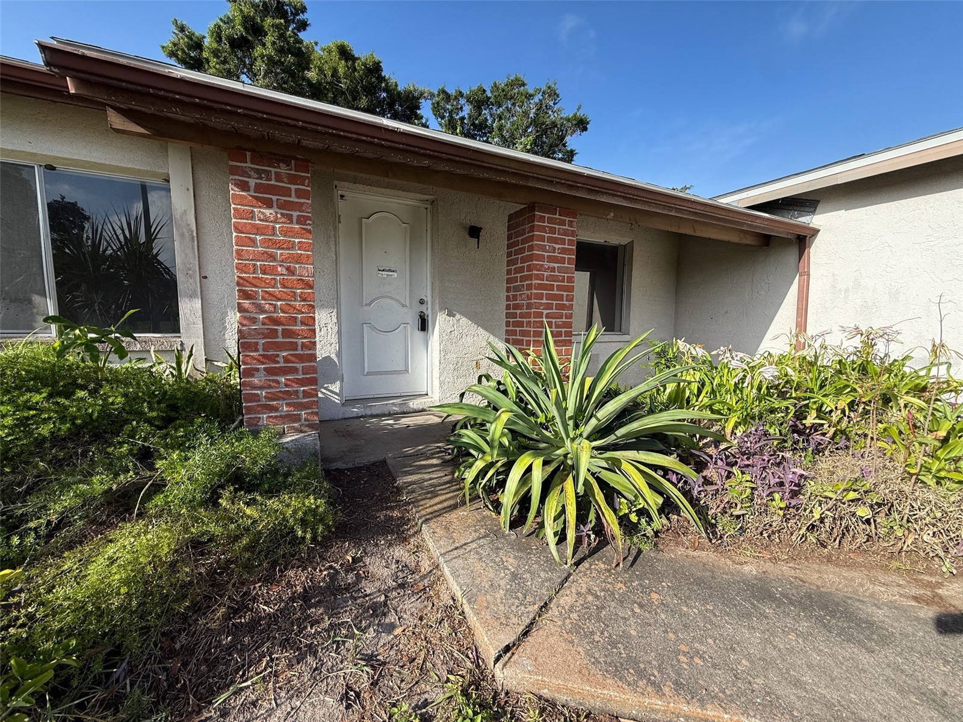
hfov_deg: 102.1
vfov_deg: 85.7
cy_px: 361
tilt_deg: -6.3
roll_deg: -1.0
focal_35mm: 14
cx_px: 482
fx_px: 389
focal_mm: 2.22
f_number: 2.2
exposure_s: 1/1033
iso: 50
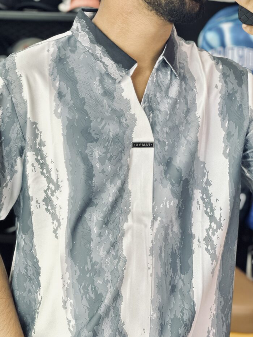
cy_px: 168
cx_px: 126
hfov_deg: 19.1
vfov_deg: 25.3
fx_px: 750
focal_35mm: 77
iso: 125
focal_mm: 9
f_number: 2.8
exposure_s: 1/33
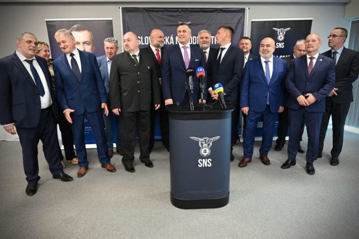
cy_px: 120
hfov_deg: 73.7
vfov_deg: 53.1
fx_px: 239
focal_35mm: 24
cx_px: 180
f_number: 4
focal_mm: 24
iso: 6400
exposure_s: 1/160
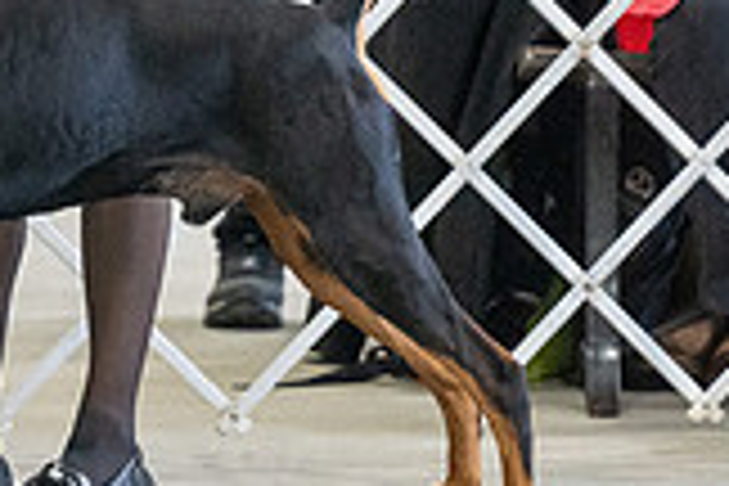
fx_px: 14498
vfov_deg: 1.9
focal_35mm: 716
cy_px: -259
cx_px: -148
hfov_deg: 2.9
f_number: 4
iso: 6400
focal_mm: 200
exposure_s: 1/320
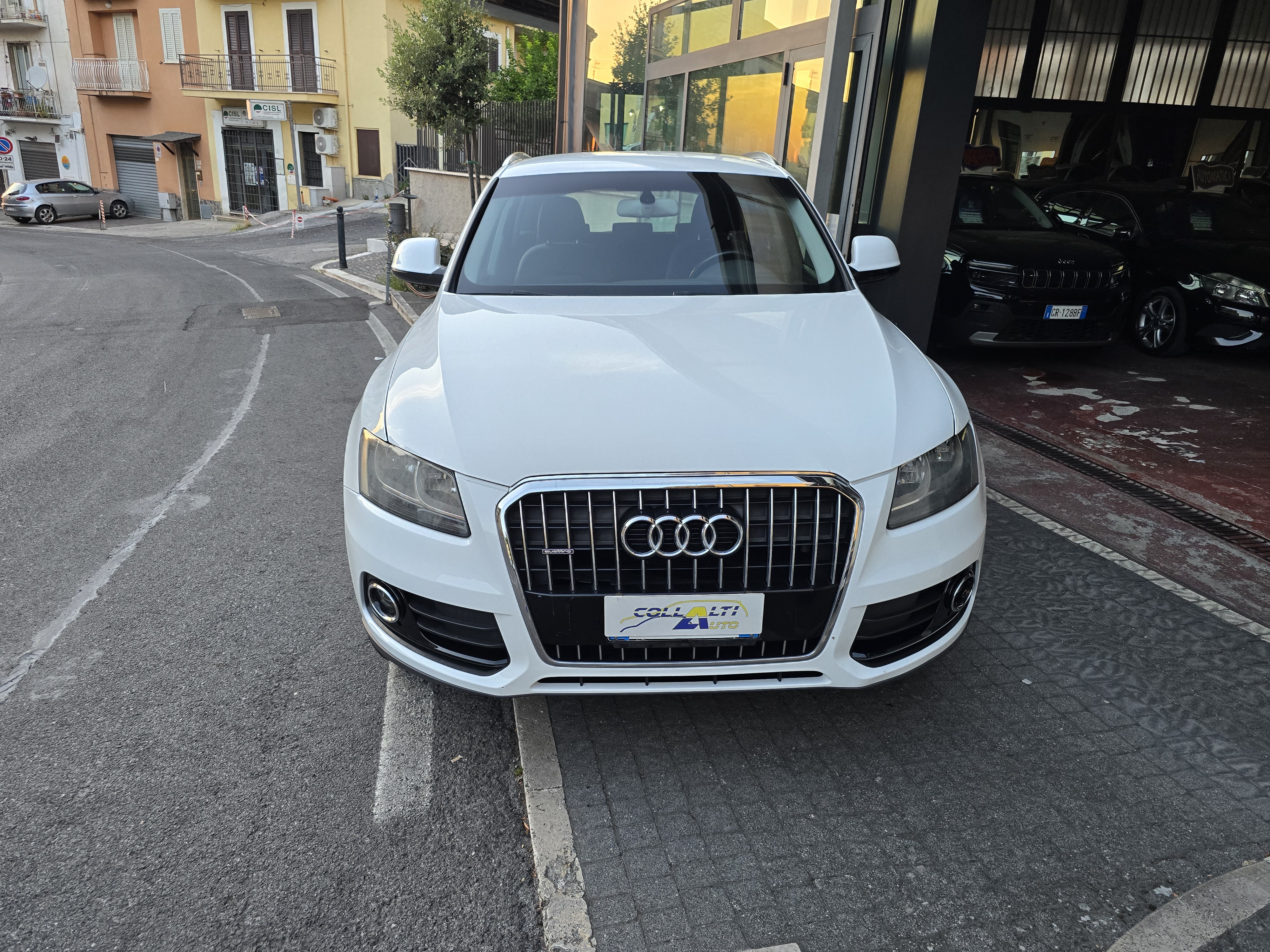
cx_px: 635
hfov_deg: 73.9
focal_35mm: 23
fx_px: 844
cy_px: 476
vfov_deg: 58.9
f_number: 1.7
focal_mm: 6.3
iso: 160
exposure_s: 1/180
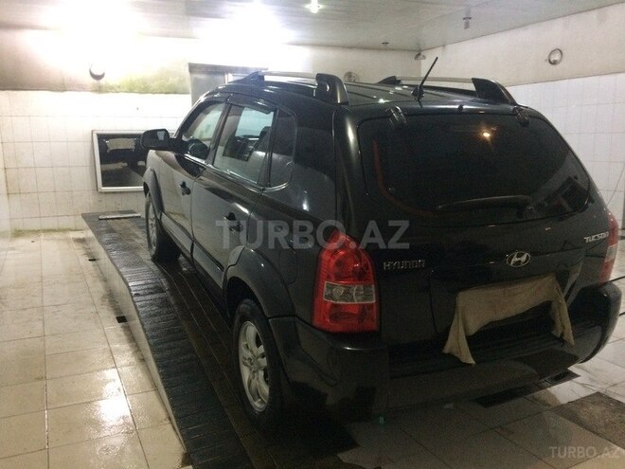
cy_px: 234
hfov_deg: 61.7
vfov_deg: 48.2
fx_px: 524
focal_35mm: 29
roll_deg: -0.3
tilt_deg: -10.5
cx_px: 312
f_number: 2.2
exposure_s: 1/20
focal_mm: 4.15
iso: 320
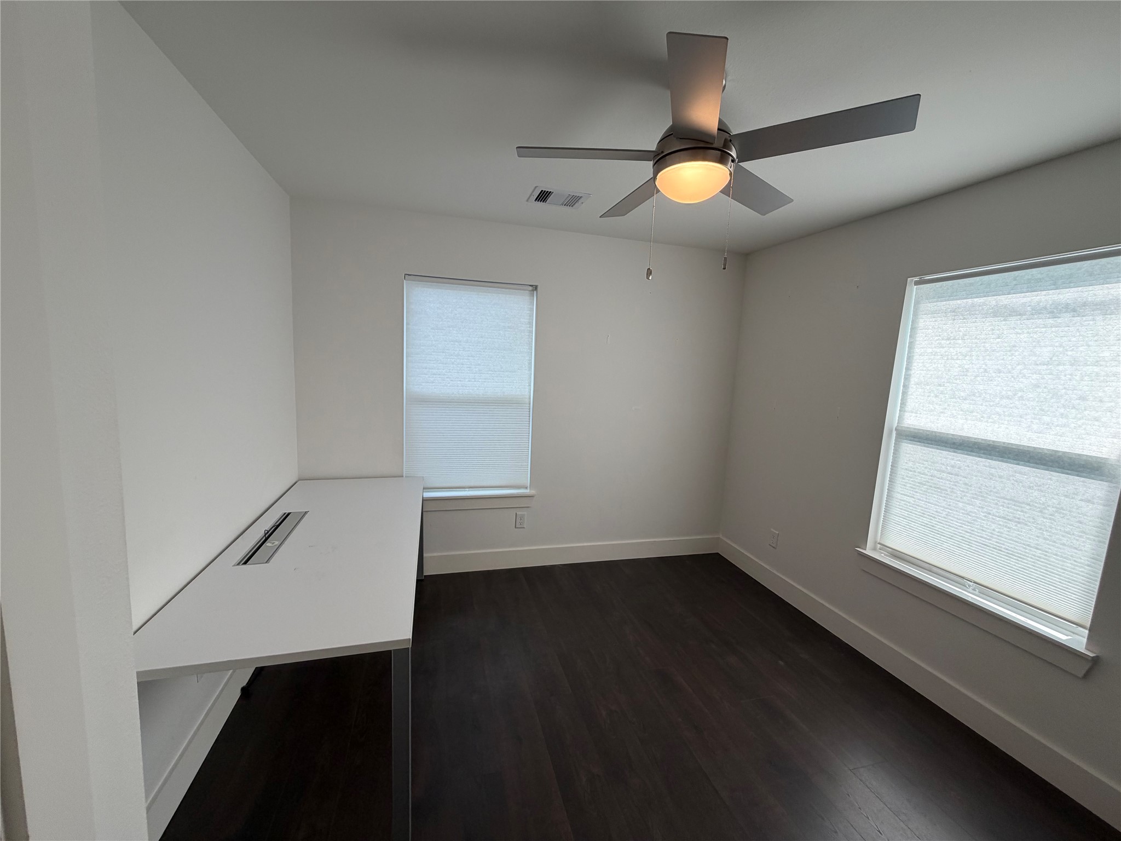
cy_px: 420
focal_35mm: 14
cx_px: 560
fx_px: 453
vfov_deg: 85.7
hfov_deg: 102.1
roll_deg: -2.6
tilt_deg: -7.7
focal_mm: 2.22
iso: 80
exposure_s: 1/120
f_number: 2.2
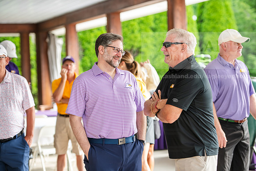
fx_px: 725
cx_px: 128
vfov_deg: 13.4
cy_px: 86
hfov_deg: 20.0
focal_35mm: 102
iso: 250
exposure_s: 1/200
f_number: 3.2
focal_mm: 102
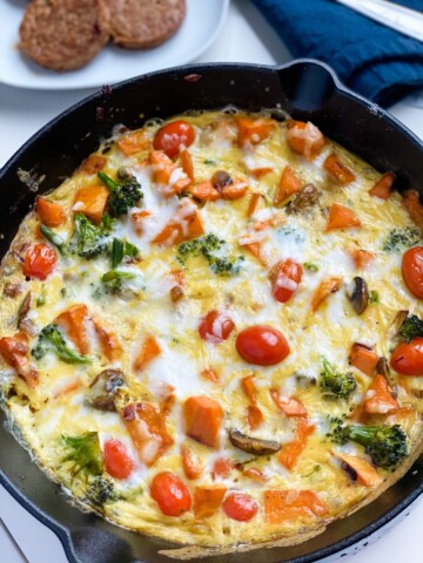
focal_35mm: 52
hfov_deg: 28.0
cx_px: 212
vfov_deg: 36.8
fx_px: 847
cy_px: 282
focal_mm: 6
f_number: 2
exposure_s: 1/120
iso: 64
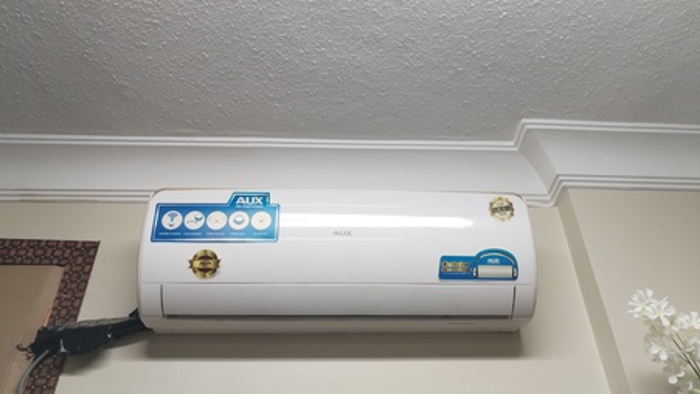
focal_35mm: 32
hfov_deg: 61.0
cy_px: 190
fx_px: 594
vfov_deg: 36.7
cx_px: 353
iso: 362
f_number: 1.8
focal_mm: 4.75
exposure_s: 1/33.3
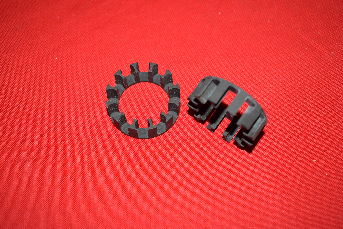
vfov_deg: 26.5
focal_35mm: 51
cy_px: 114
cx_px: 172
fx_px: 486
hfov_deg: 38.9
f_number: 5.6
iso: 125
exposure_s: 1/160
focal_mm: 34
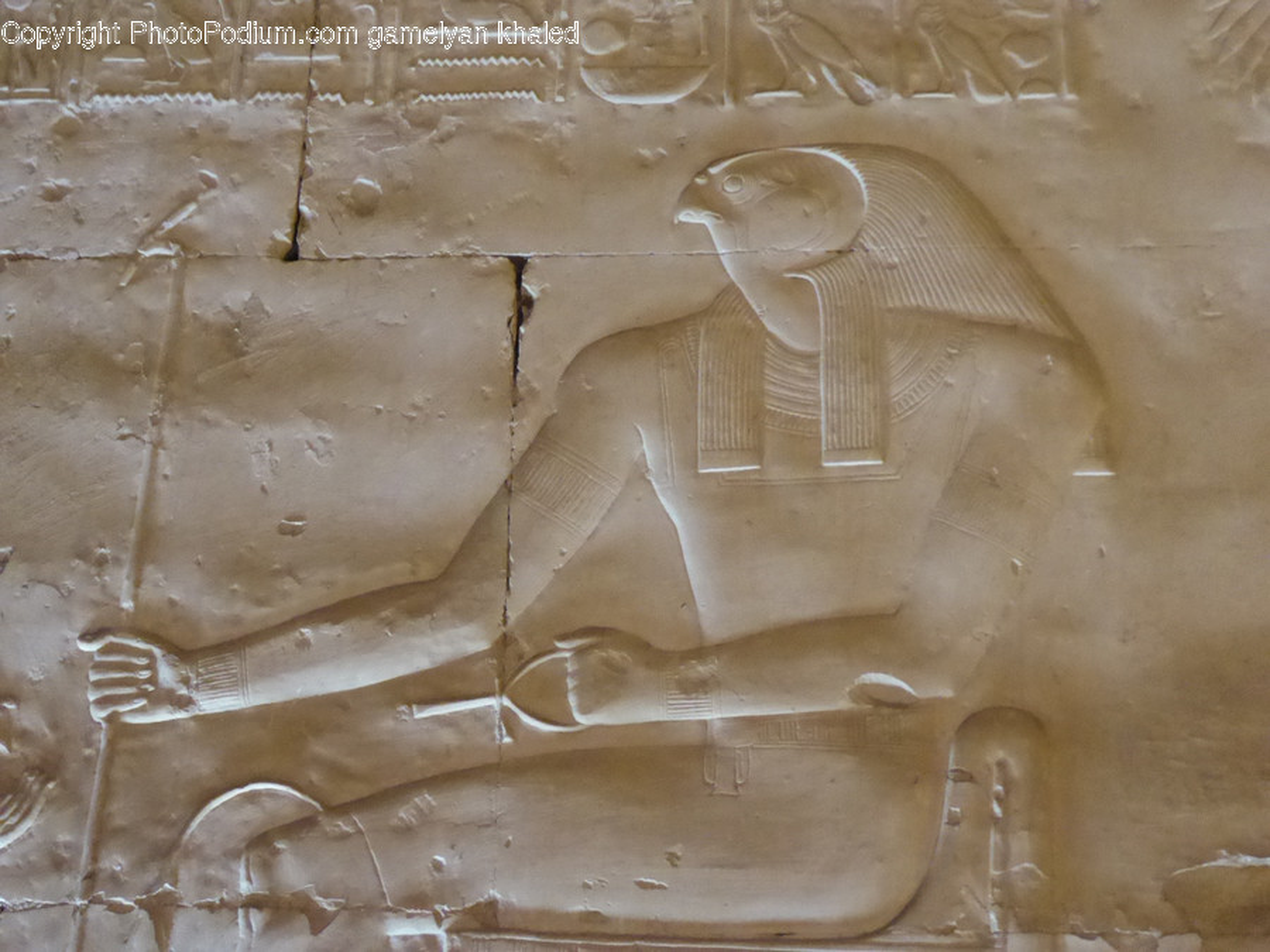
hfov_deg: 33.8
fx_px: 2091
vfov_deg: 25.7
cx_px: 635
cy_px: 476
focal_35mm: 57
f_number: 4.2
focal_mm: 10.3
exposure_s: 1/4
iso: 1600
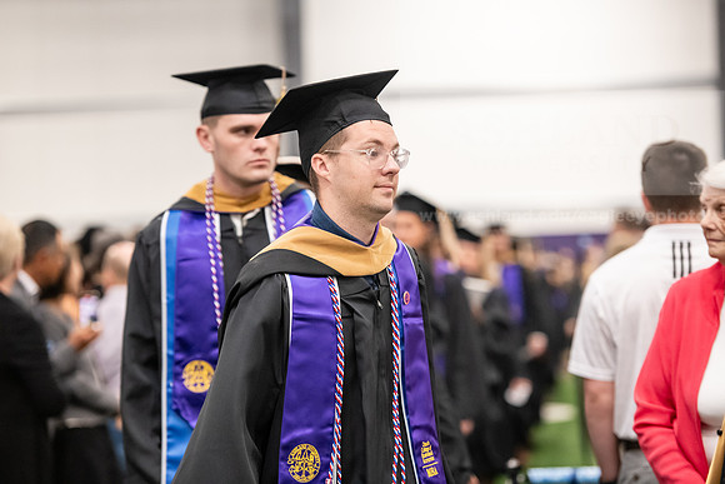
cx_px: 362
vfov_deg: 10.2
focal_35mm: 135
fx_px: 2719
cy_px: 242
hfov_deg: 15.2
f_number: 3.2
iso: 3200
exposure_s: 1/200
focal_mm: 135
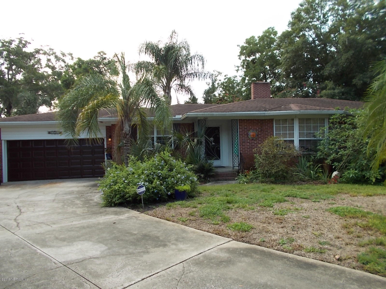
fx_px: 290
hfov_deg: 67.3
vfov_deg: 53.1
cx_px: 193
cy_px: 144
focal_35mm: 26
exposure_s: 1/200
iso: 80
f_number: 3.2
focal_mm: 4.6
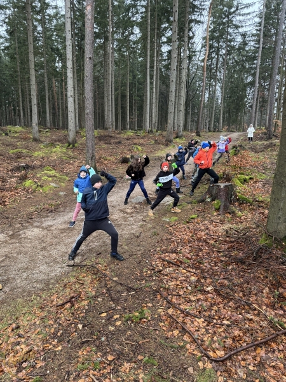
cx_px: 143
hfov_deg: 56.8
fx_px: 264
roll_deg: -0.2
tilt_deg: -10.3
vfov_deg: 71.6
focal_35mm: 24
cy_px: 191
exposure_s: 1/60
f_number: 1.78
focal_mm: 6.86
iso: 320
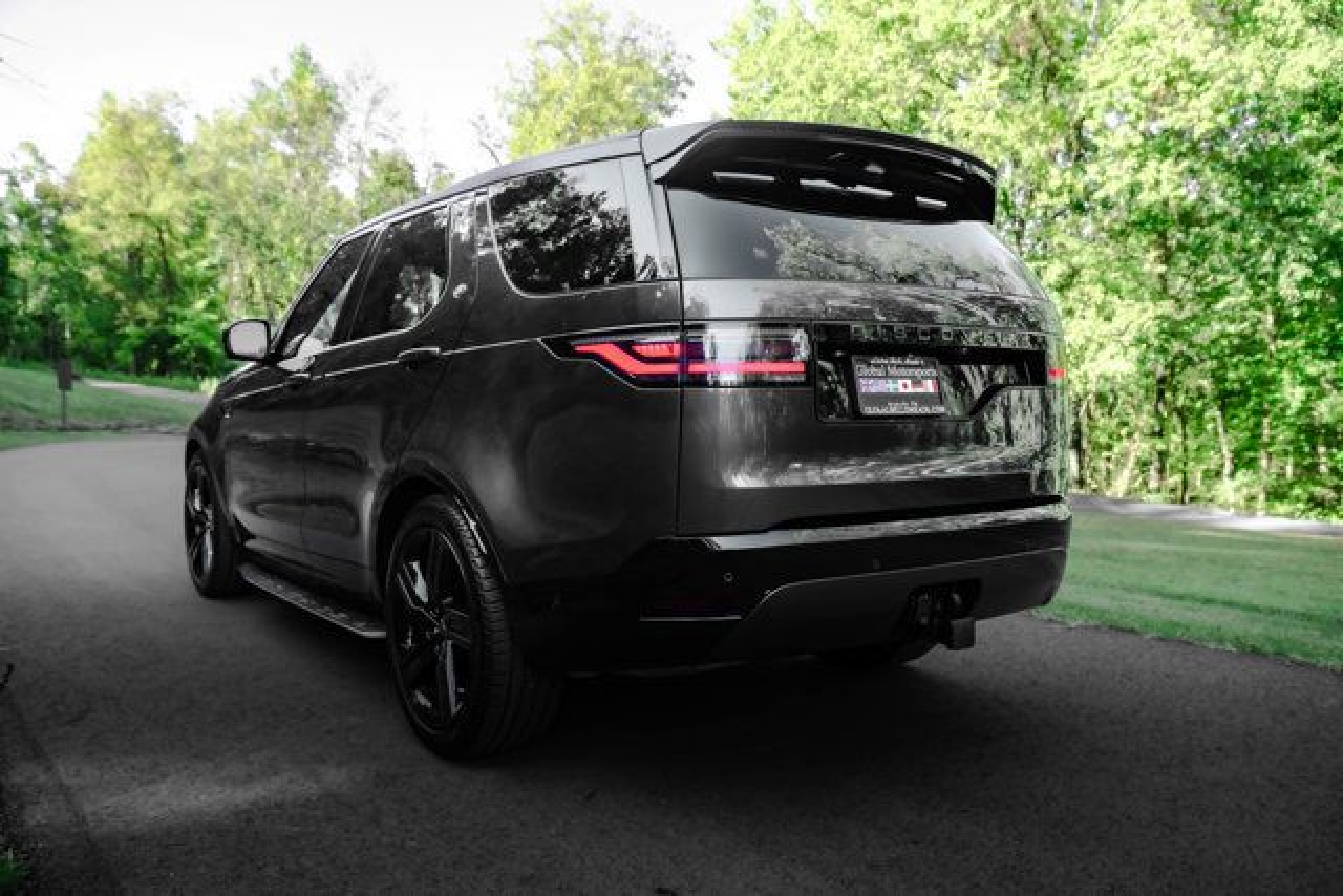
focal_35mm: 31
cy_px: 448
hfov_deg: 60.3
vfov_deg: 42.3
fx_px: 1157
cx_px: 672
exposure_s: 1/400
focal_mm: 31
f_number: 5
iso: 640
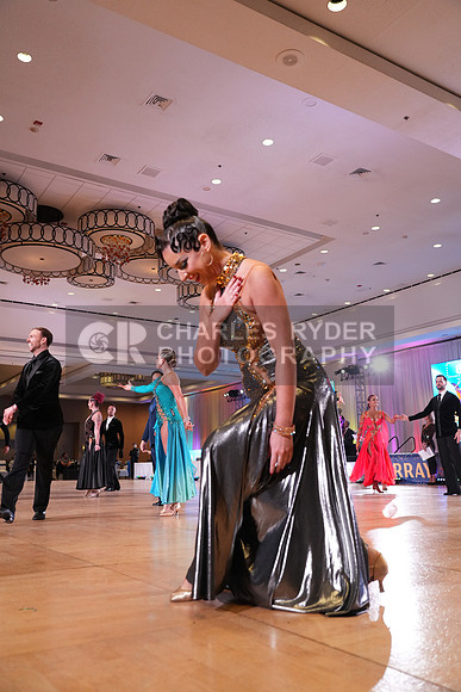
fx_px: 576
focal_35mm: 30
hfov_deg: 43.6
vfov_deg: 61.9
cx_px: 230
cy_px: 346
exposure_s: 1/320
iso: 2000
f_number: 4
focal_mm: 30
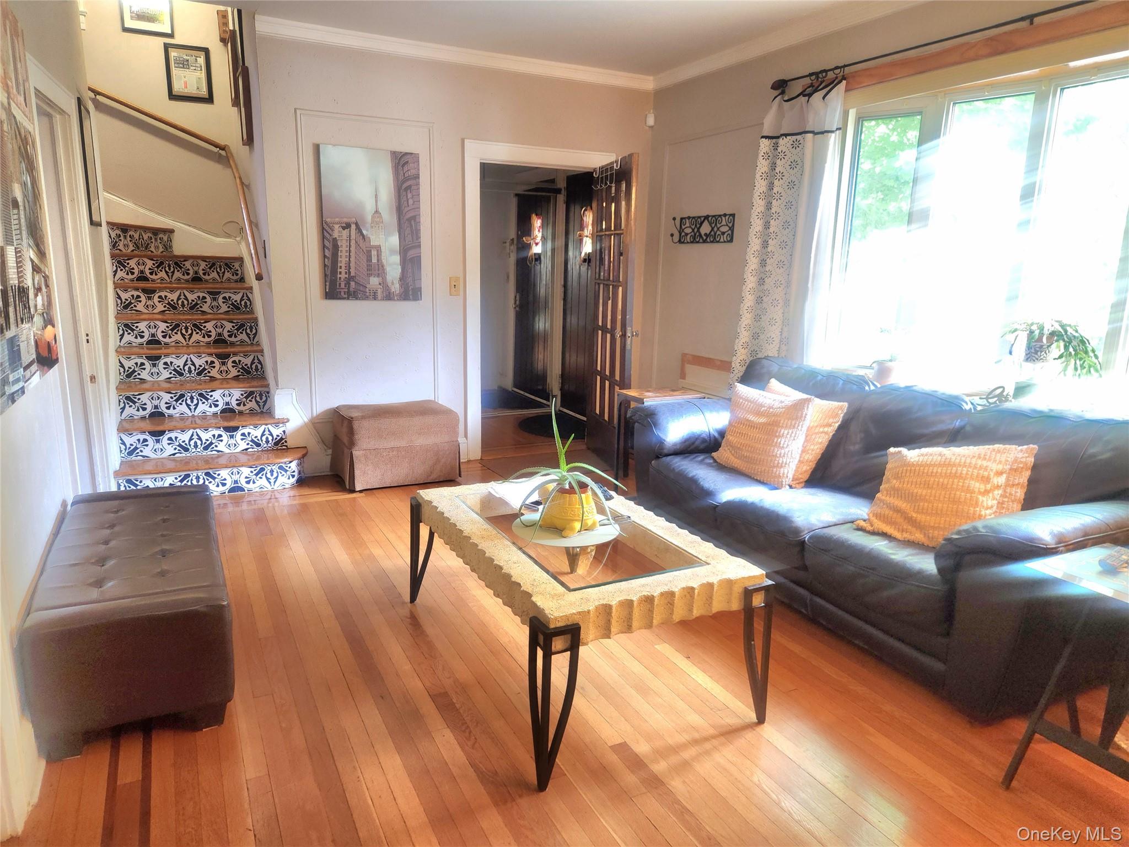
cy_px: 424
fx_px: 750
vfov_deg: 58.9
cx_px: 564
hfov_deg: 73.9
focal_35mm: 23
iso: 250
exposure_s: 1/60.2
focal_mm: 5.4
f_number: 1.8
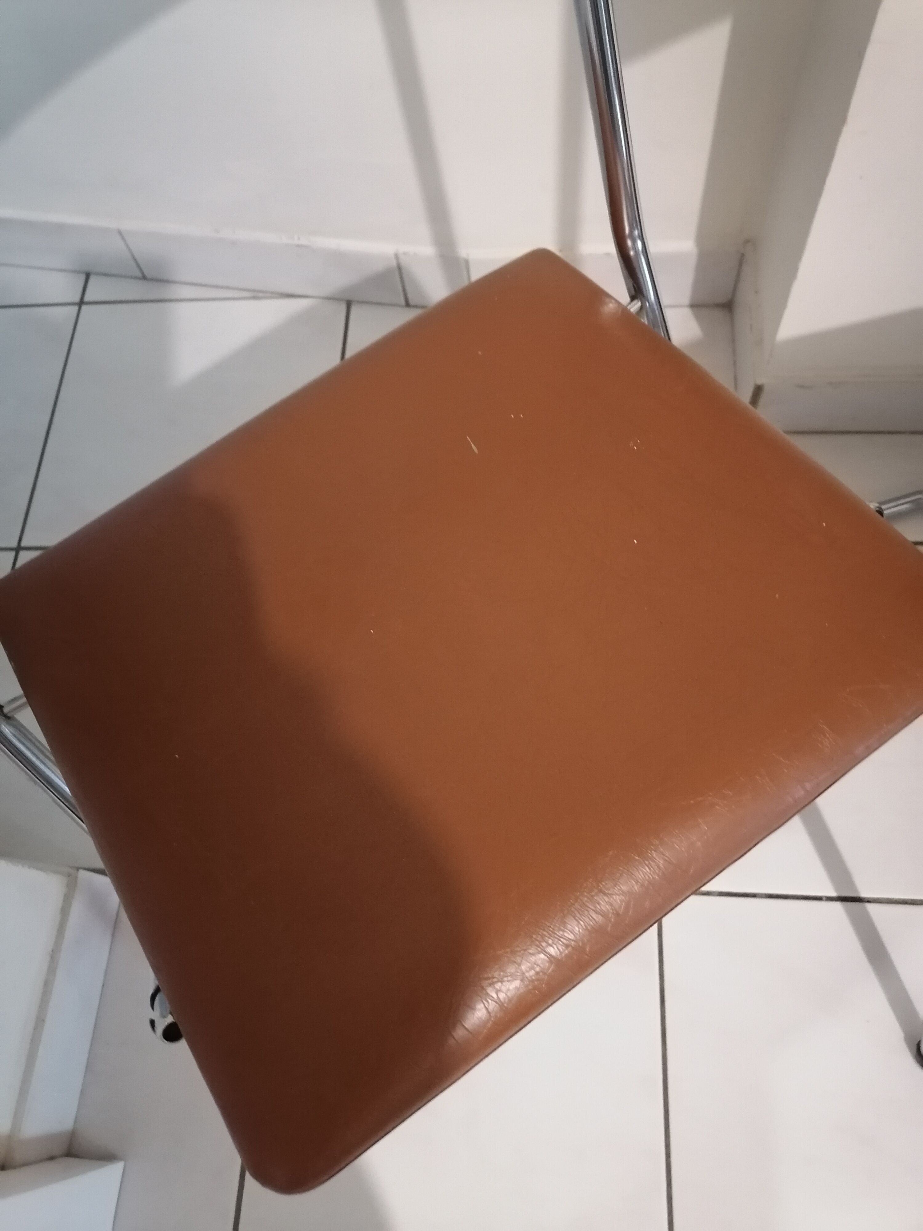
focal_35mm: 27
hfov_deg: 51.4
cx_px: 462
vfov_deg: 65.3
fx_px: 960
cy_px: 616
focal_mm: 5.3
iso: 1250
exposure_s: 1/20
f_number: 1.8
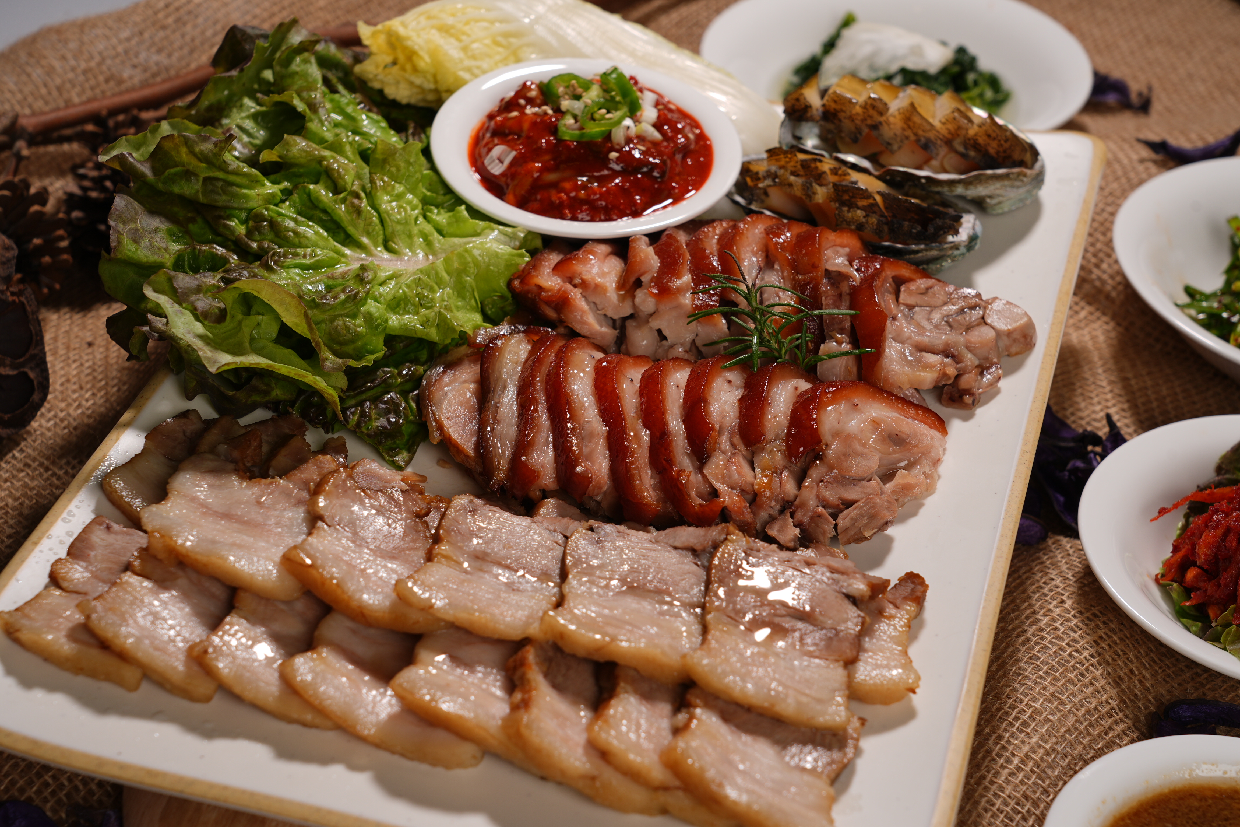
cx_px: 620
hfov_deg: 31.4
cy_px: 414
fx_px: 2204
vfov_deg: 21.2
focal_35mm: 64
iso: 80
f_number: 9
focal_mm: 64
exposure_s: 1/125
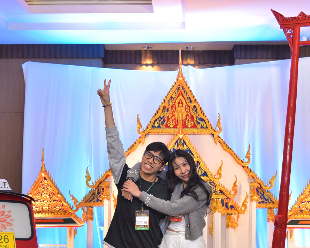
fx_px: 551
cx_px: 182
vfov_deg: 24.8
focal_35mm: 60
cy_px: 209
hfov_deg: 31.4
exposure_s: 1/125
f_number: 5.6
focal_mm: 30
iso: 1600
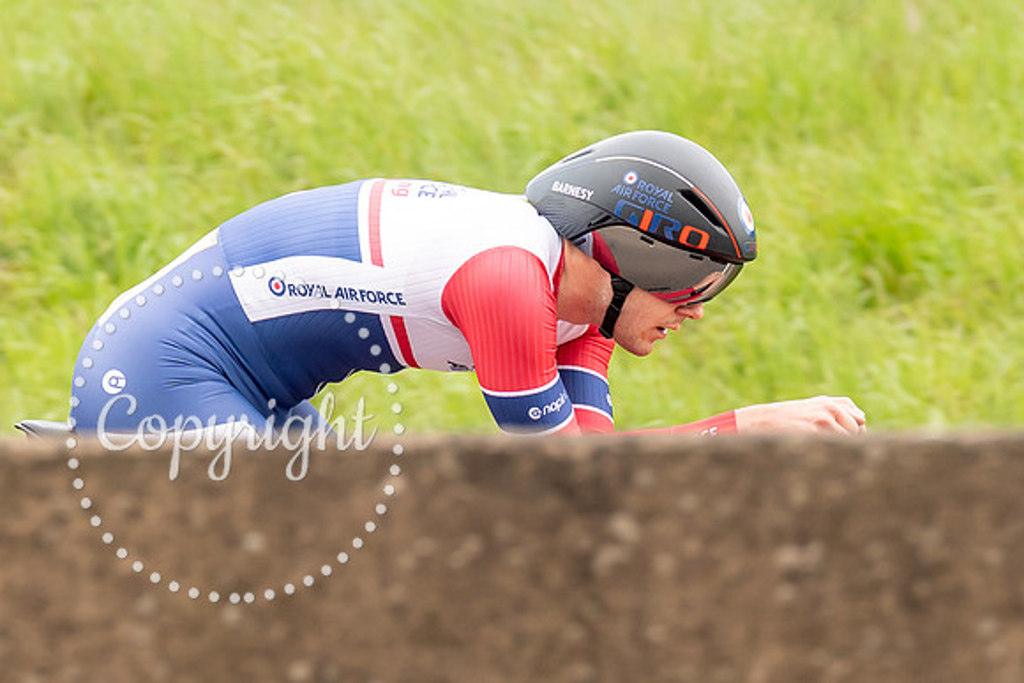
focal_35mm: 665
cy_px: 296
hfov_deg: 3.1
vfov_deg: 2.1
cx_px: 587
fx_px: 18925
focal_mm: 200
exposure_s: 1/1000
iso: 400
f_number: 4
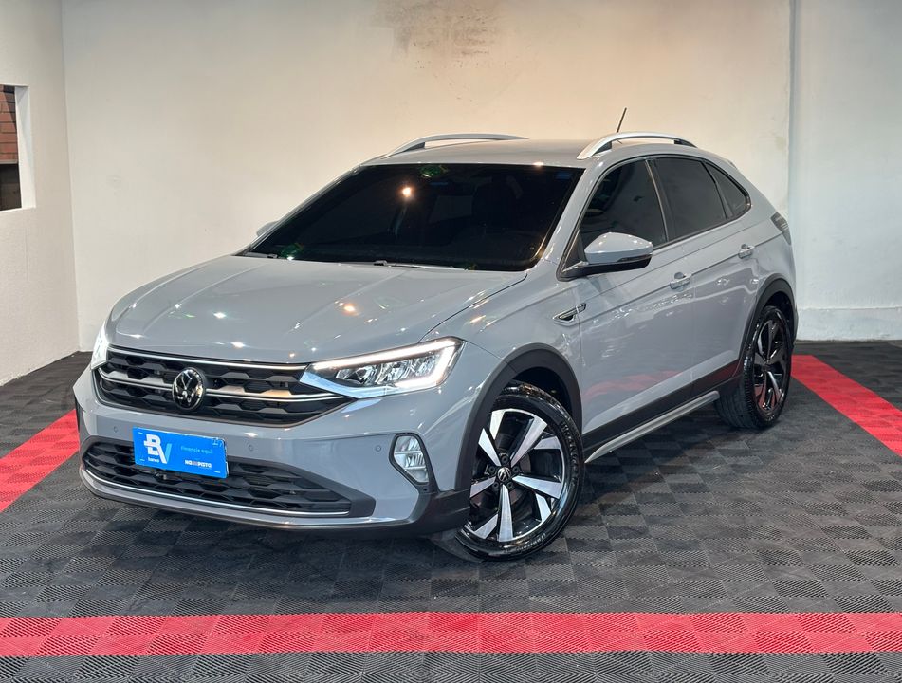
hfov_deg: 36.7
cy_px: 342
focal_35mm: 52
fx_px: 1360
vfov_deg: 28.2
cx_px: 451
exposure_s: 1/60
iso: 80
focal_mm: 5.96
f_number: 1.6
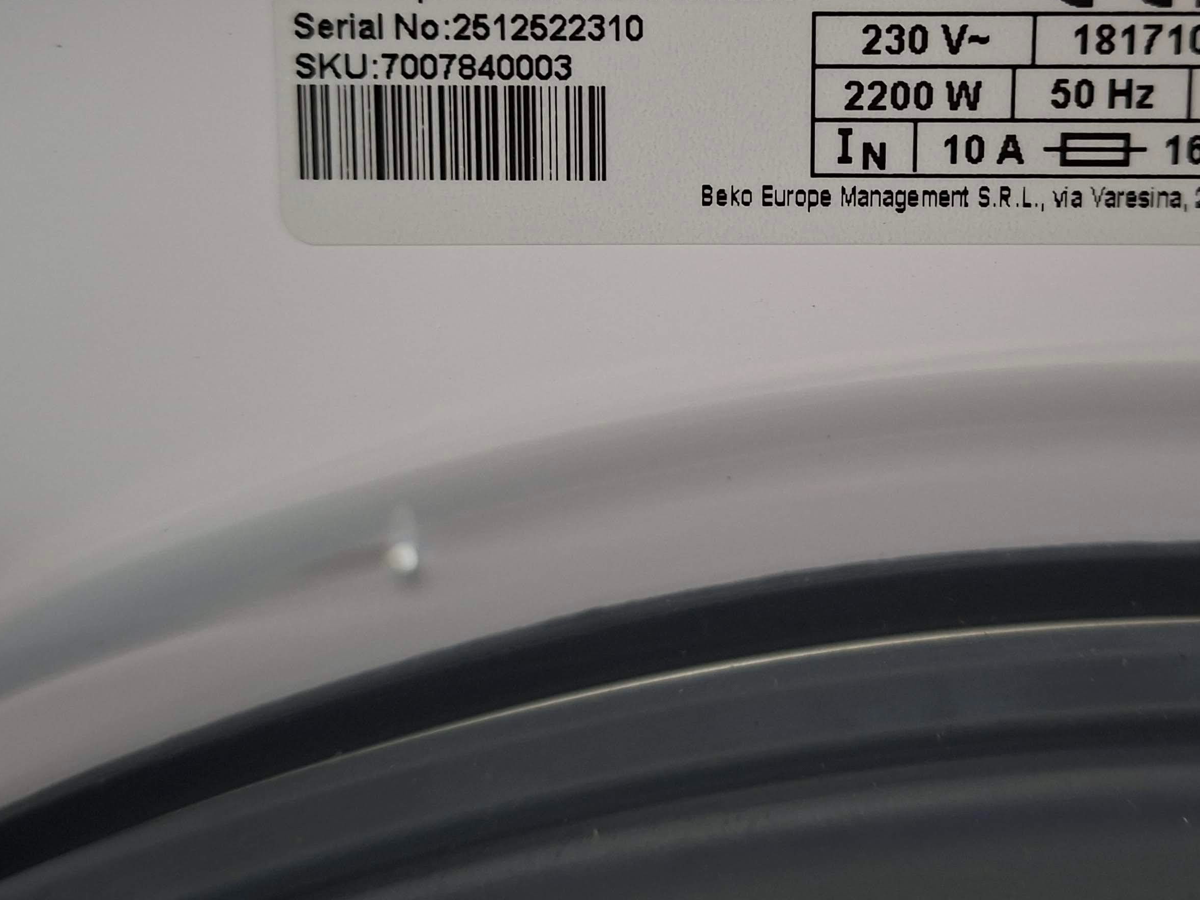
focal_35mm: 39
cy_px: 182
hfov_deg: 47.4
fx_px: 1352
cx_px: 762
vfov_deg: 35.6
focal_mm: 5.54
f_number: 1.8
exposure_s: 1/25
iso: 400
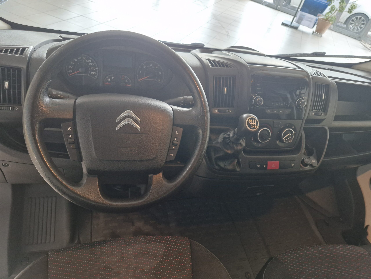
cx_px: 186
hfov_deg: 73.9
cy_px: 140
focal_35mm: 23
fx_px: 247
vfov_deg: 58.9
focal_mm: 5.54
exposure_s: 1/25
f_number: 1.8
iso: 640
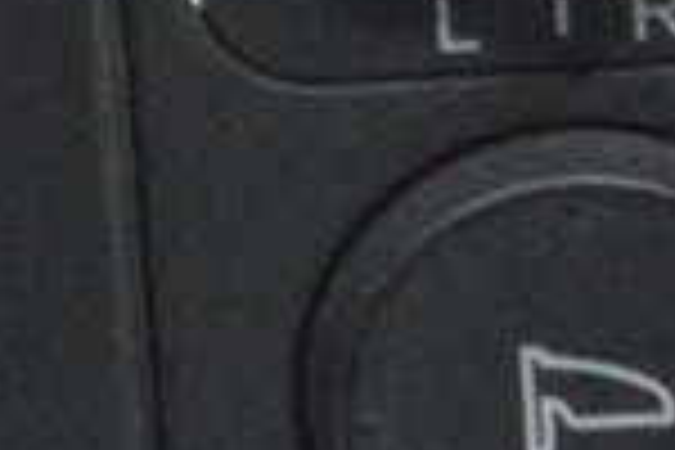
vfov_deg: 2.4
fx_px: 10582
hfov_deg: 3.7
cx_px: 207
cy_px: 97
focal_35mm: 564
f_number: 20
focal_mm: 55
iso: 6400
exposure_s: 1/15
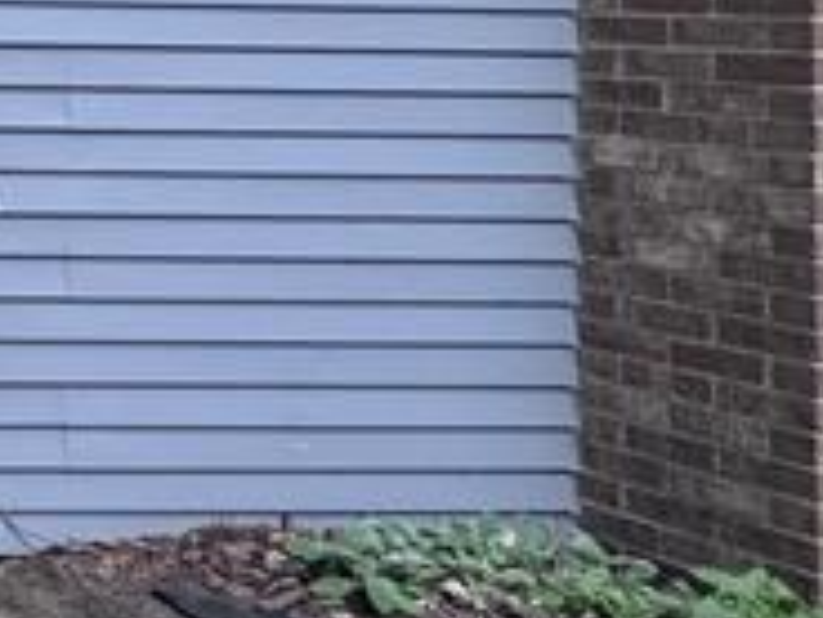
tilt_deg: +0.9
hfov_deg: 16.0
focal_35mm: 78
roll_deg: -2.2
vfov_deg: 18.1
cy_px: -81
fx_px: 1854
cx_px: -1015
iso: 50
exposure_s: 1/495
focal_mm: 2.22
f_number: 2.2
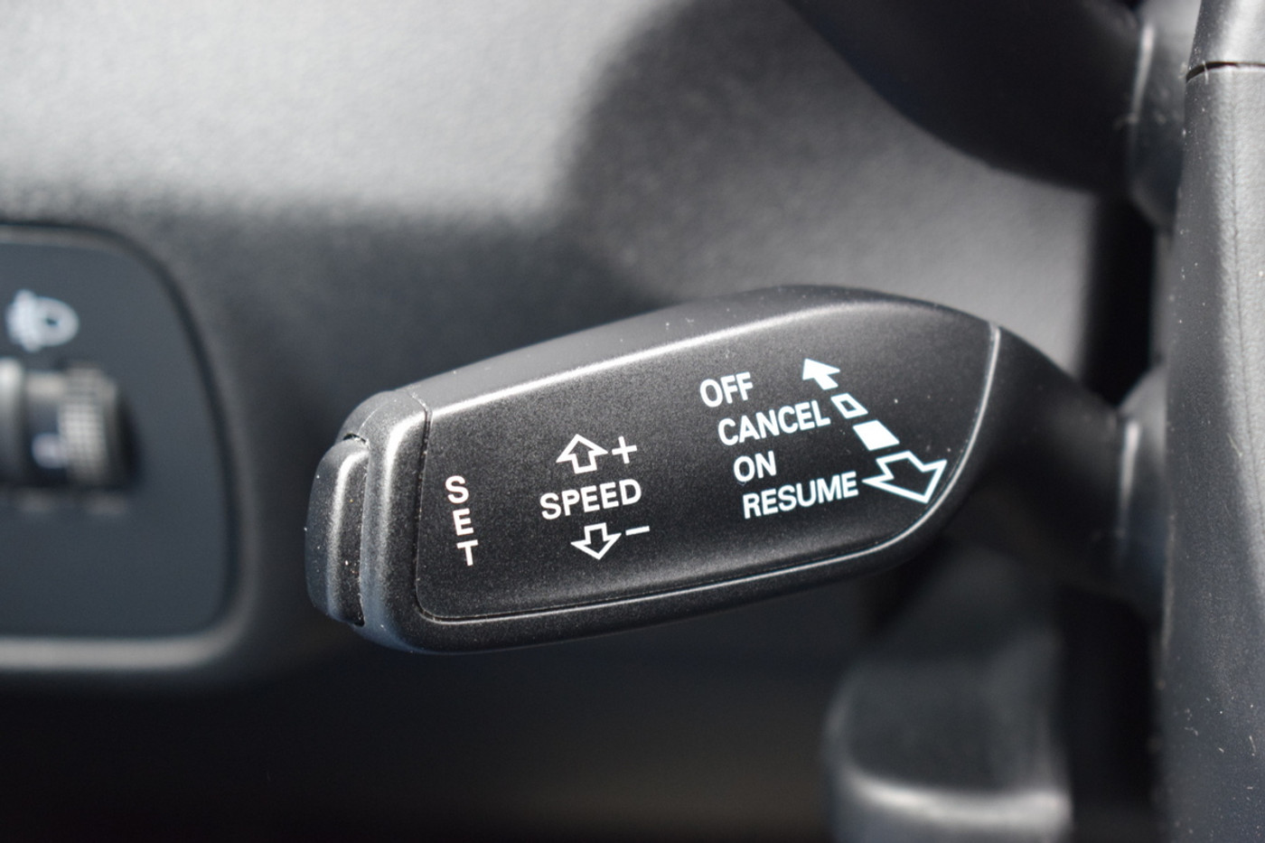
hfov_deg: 24.6
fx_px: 2898
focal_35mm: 82
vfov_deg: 16.5
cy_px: 422
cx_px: 632
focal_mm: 55
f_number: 5.6
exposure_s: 1/60
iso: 1600
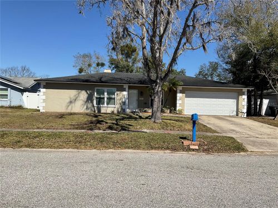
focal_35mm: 29
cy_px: 104
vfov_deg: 48.2
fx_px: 233
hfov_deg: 61.7
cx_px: 139
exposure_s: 1/2959
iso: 16
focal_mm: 3
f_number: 1.8
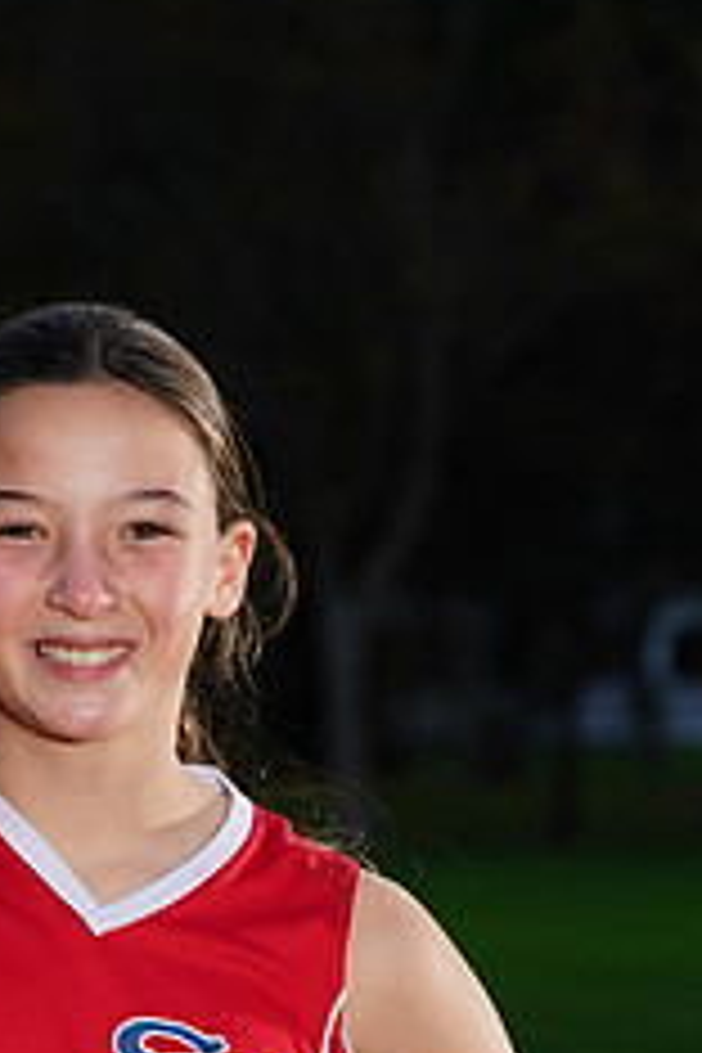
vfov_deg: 5.0
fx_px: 12050
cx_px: -65
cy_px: 1166
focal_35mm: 412
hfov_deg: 3.3
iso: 200
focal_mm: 166
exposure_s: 1/250
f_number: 9
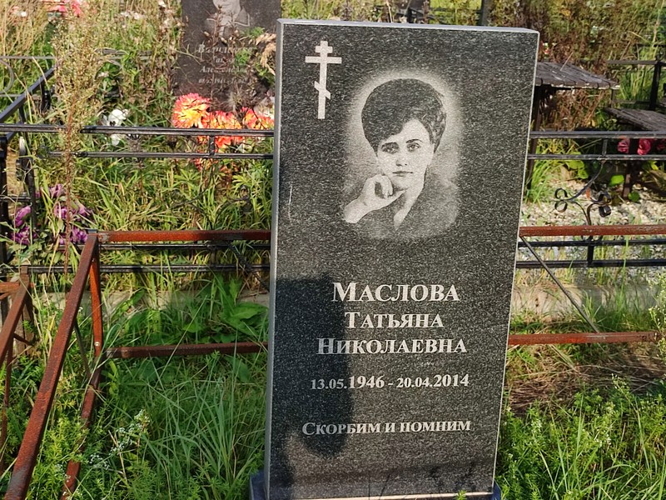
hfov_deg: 69.4
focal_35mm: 25
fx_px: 481
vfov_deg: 54.9
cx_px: 333
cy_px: 250
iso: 50
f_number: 1.9
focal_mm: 6.04
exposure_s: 1/268
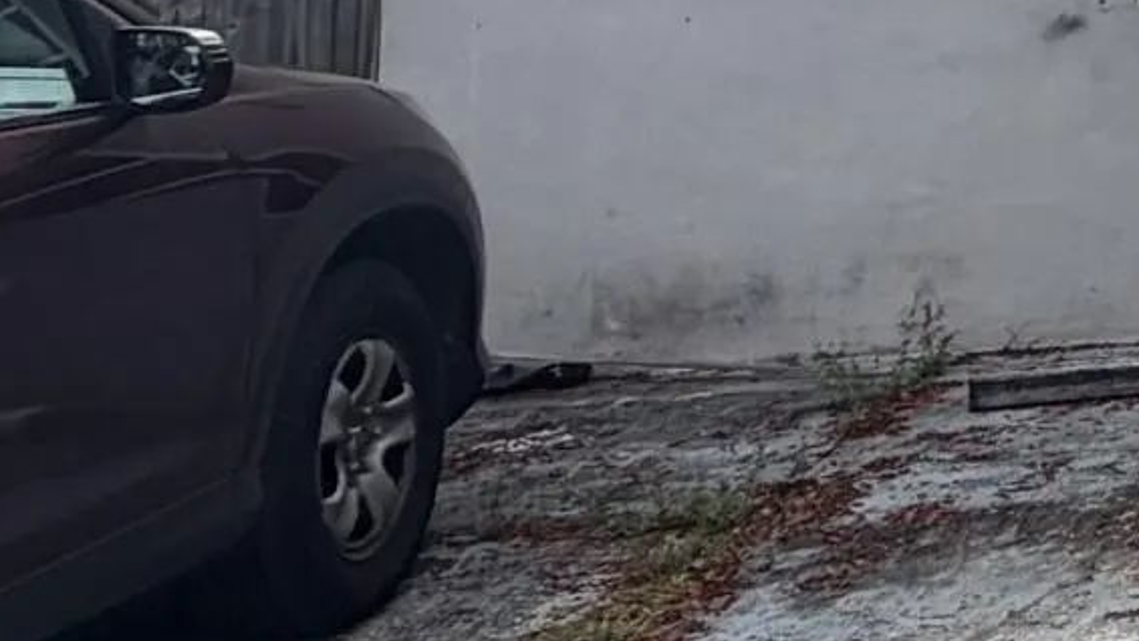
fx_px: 2447
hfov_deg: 17.1
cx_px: 2409
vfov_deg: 14.1
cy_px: -266
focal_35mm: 81
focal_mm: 2.22
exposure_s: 1/955
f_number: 2.2
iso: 32
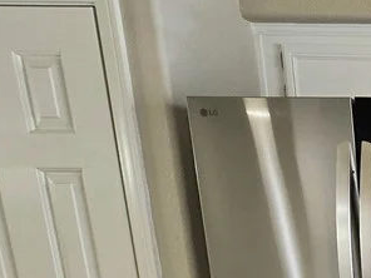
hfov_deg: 24.4
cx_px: 628
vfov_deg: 28.3
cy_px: 328
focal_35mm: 45
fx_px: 482
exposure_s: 1/60.2
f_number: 2.2
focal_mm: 2.2
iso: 80
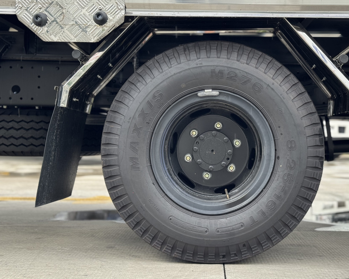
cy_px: 132
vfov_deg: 26.2
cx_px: 211
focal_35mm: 58
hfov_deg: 32.4
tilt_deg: -0.9
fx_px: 599
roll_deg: -0.5
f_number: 1.78
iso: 64
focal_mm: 6.76
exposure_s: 1/235
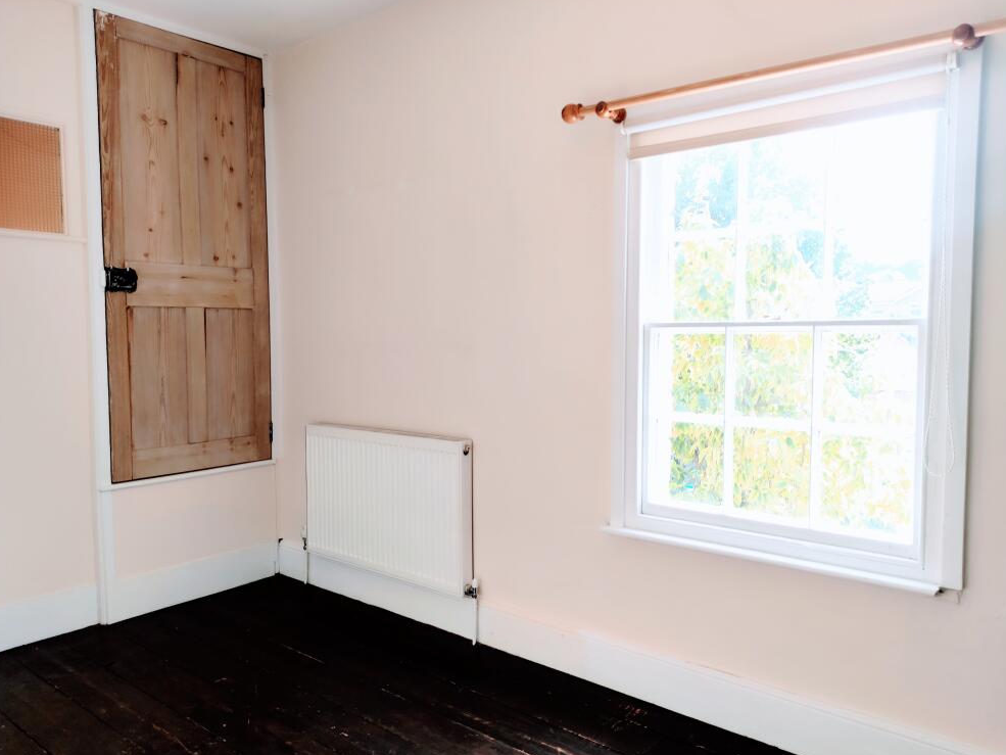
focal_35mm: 26
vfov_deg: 53.1
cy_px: 383
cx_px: 496
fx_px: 756
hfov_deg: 67.3
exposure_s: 1/100
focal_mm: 5.43
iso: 101
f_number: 1.89
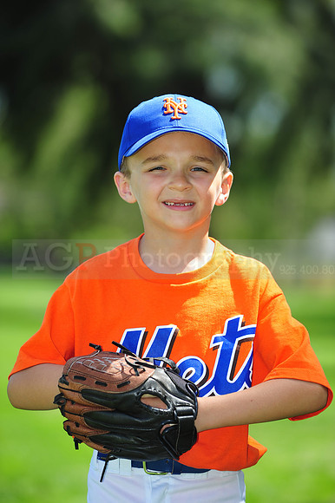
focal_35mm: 200
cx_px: 168
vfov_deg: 10.3
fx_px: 2795
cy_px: 252
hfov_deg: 6.9
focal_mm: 200
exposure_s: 1/640
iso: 200
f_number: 4.5
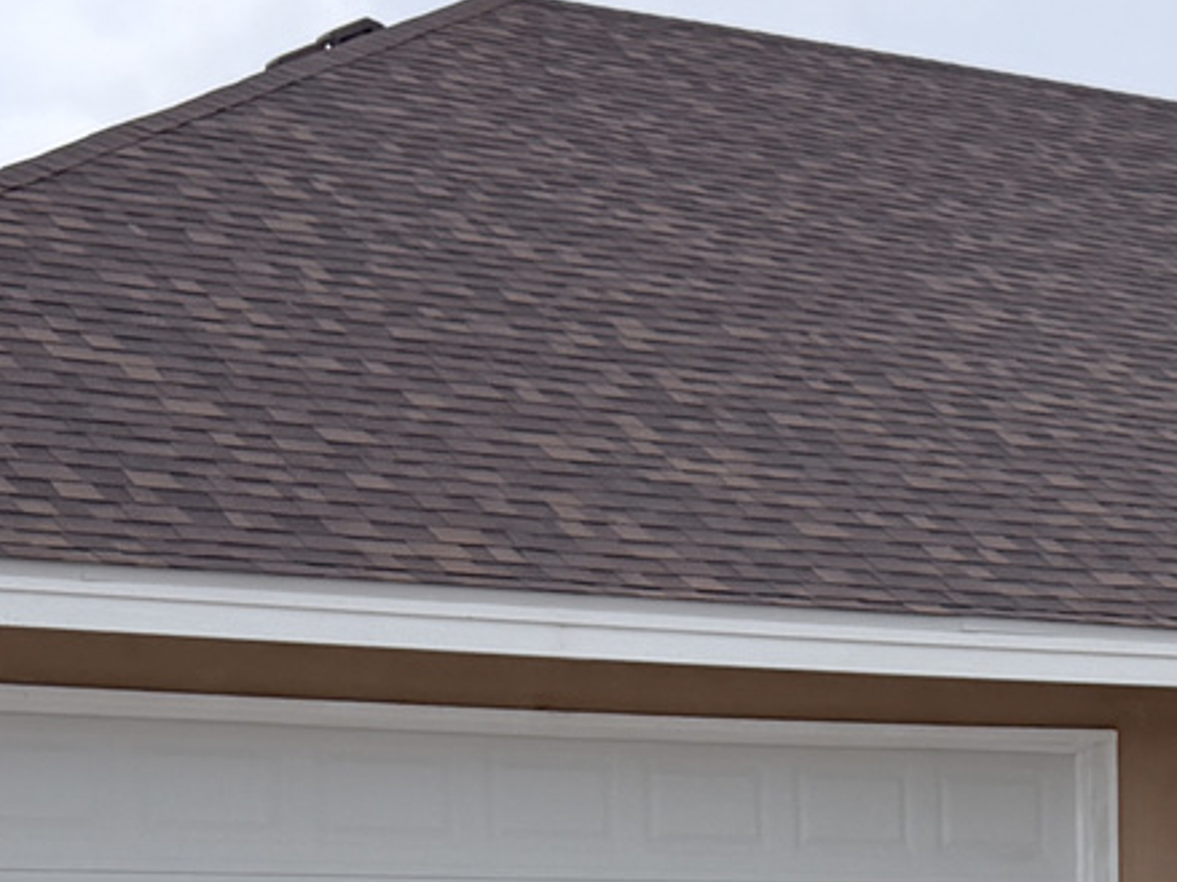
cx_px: 1290
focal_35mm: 112
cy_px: 1442
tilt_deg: -7.6
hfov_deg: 17.0
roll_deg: +0.2
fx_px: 3807
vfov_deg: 12.4
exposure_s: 1/4975
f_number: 1.78
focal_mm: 6.76
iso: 80
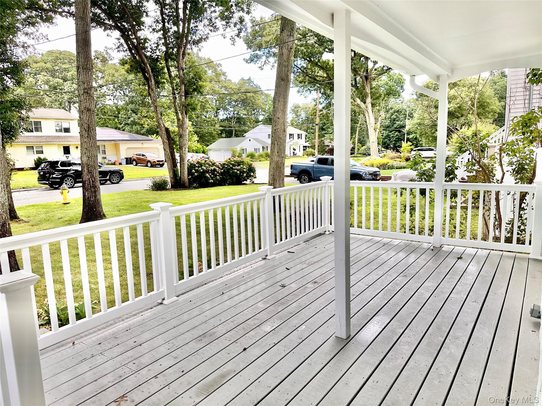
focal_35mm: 24
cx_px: 271
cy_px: 203
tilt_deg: -8.6
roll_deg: +1.7
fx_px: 376
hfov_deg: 71.6
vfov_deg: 56.8
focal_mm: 6.86
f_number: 1.78
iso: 80
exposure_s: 1/317
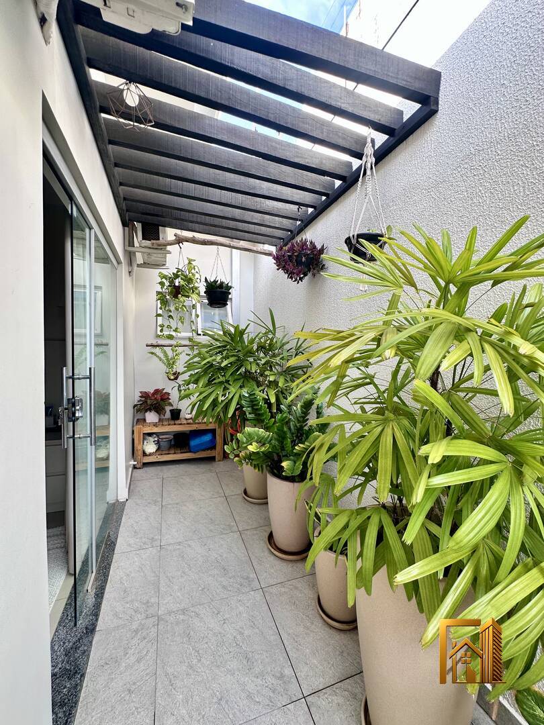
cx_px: 272
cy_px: 362
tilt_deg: -0.8
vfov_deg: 102.1
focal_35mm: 14
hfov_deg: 85.7
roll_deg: -2.4
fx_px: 293
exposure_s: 1/99
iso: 50
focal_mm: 2.22
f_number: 2.2
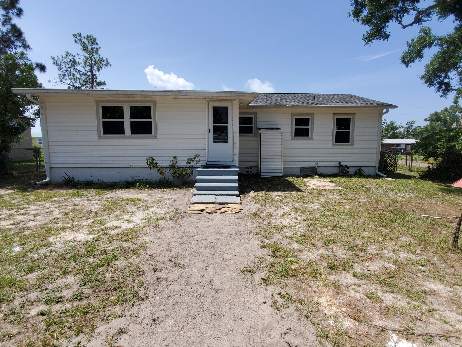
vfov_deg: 89.9
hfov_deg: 106.2
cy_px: 174
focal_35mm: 13
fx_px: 174
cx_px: 231
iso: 50
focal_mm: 1.8
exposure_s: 1/960
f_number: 2.2
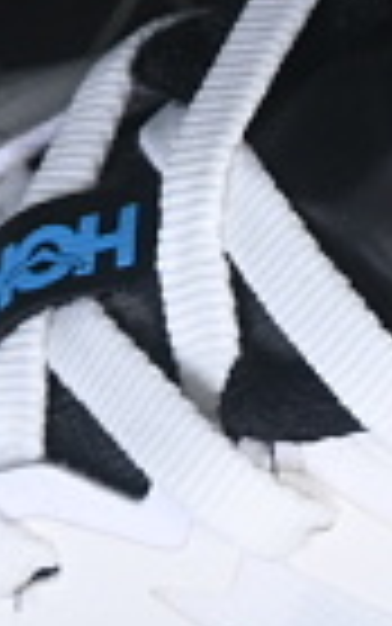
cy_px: 1302
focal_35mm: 592
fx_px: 10109
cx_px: 306
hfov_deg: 2.2
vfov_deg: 3.5
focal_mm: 50
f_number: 7.1
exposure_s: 1/100
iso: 160
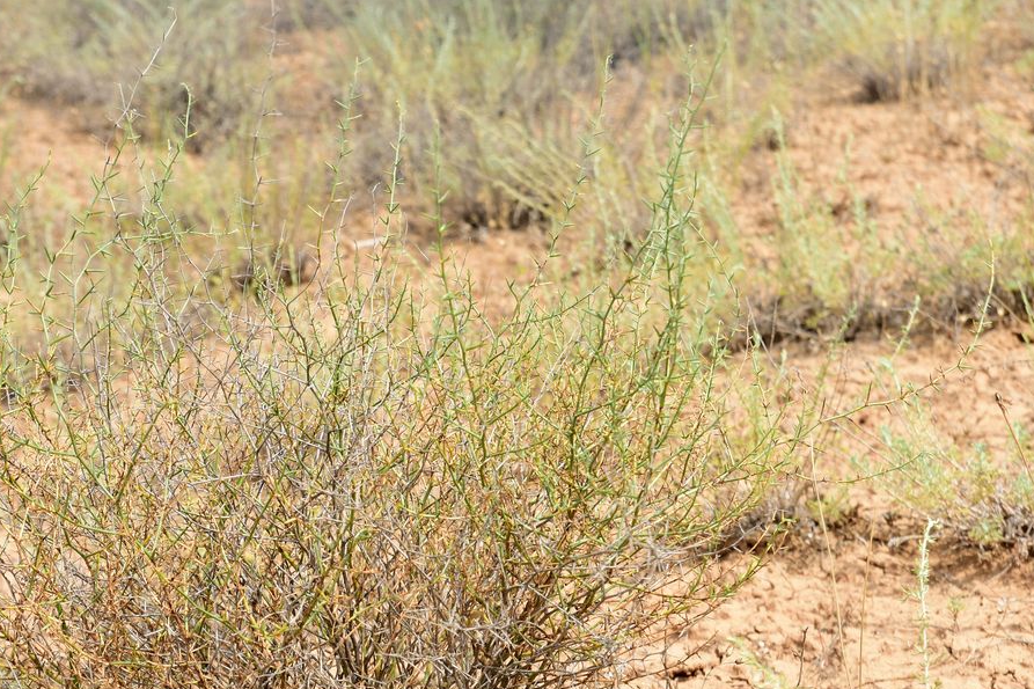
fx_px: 3038
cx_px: 294
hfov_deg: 19.2
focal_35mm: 106
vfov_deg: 12.9
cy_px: 483
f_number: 9
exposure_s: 1/125
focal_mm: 45
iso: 100
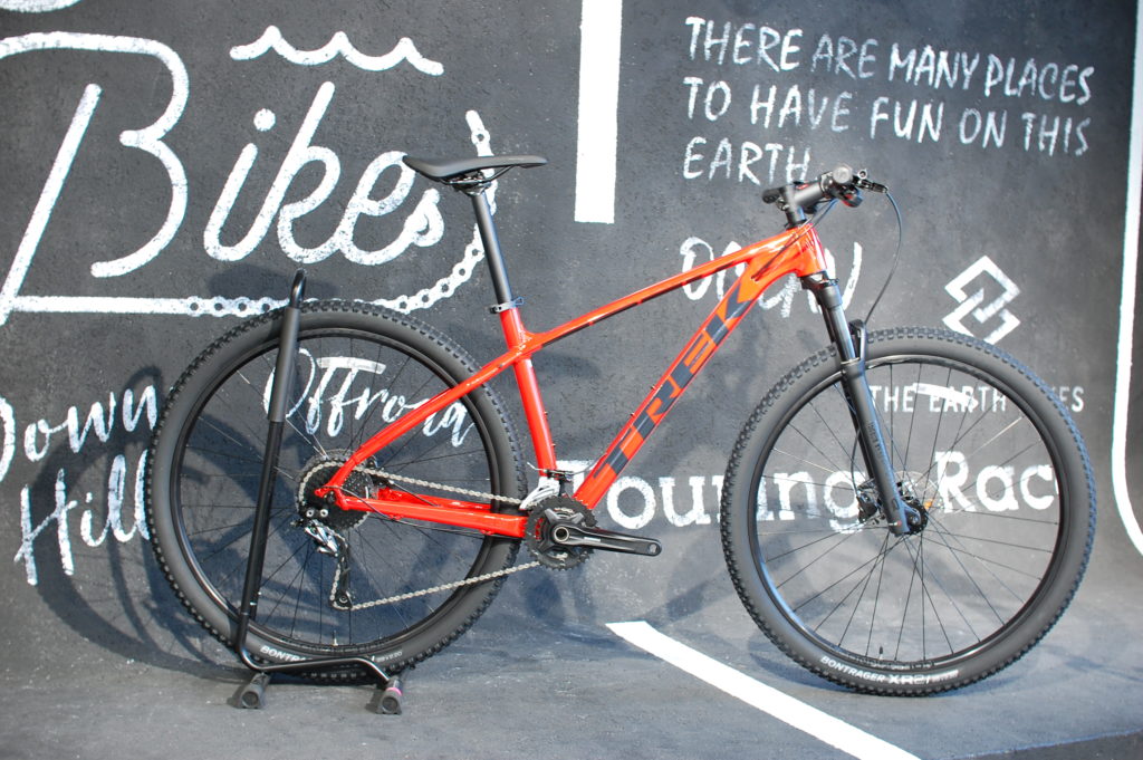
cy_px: 380
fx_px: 1428
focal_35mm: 45
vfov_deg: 29.8
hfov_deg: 43.6
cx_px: 572
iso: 400
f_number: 4
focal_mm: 30
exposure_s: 1/20
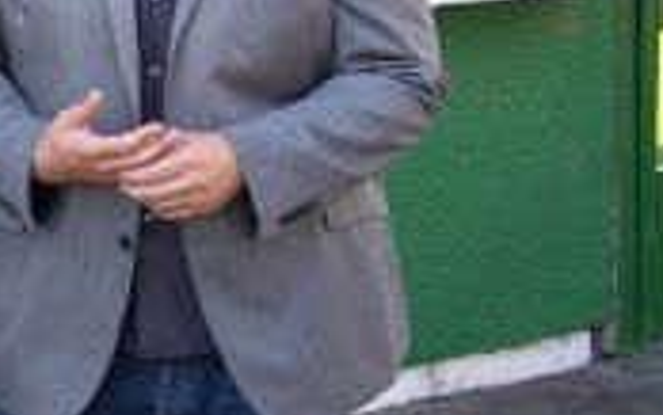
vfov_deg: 12.6
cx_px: -126
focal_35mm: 104
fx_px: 1880
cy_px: 145
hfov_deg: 18.9
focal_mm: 6.3
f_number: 2.8
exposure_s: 1/100
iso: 64
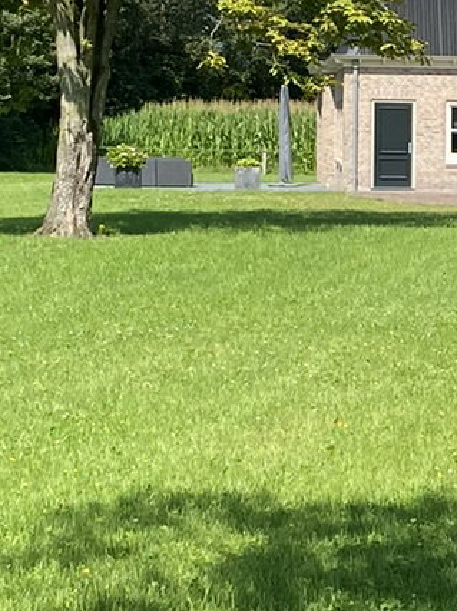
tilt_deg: -3.1
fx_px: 2203
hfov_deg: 11.7
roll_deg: -0.6
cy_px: 262
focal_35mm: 125
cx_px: 481
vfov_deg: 15.8
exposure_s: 1/1522
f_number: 1.8
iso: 32
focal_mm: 4.25
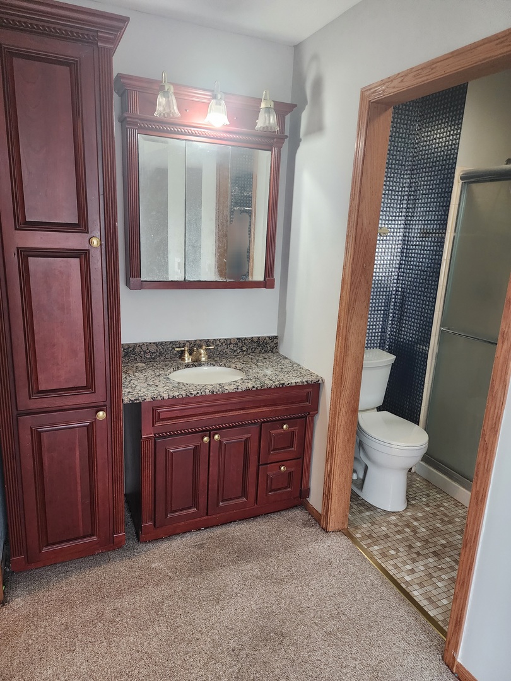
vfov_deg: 73.9
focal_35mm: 23
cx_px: 256
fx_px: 453
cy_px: 340
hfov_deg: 58.9
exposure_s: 1/120
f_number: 1.8
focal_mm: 6.4
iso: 640
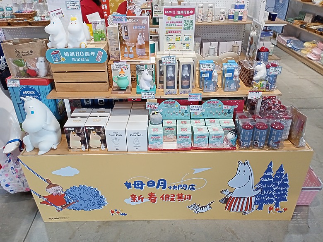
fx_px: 261
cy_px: 121
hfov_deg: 63.4
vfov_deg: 49.7
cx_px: 162
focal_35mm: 28
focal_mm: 4.05
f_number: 1.8
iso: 168
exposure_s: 1/33.3
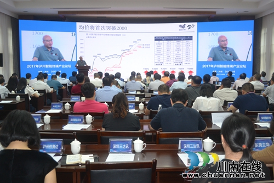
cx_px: 137
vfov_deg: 39.9
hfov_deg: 57.2
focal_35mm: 33
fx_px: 251
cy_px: 92
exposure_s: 1/60
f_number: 4
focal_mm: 22
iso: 560
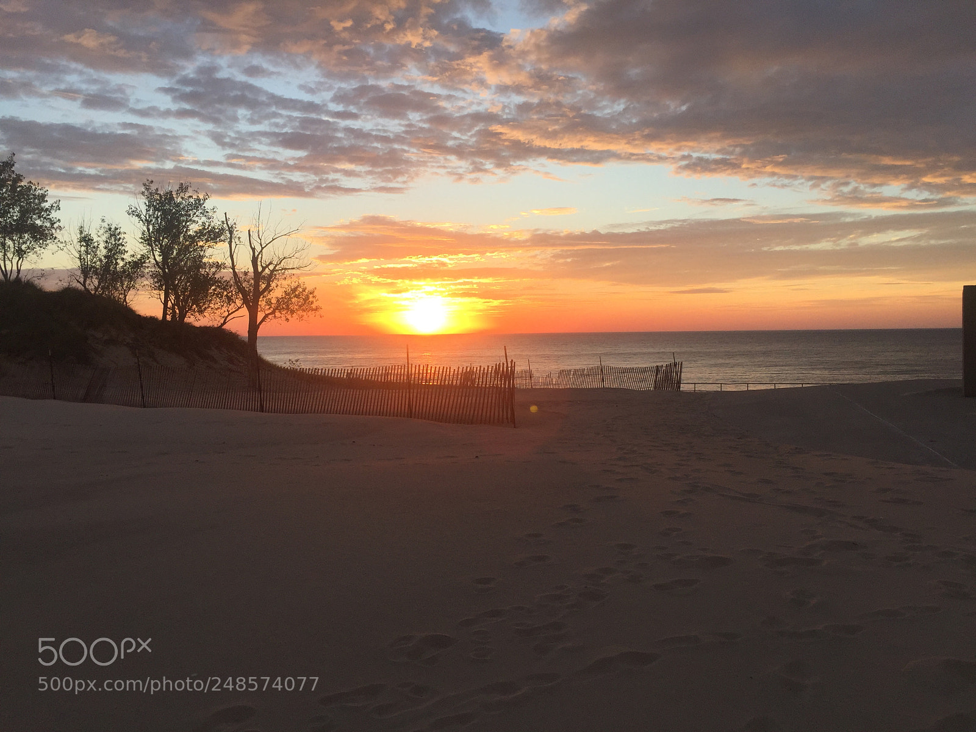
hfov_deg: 61.7
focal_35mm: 29
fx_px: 818
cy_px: 366
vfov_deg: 48.2
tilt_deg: -1.7
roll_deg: -0.6
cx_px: 488
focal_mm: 4.15
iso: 32
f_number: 2.2
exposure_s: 1/670
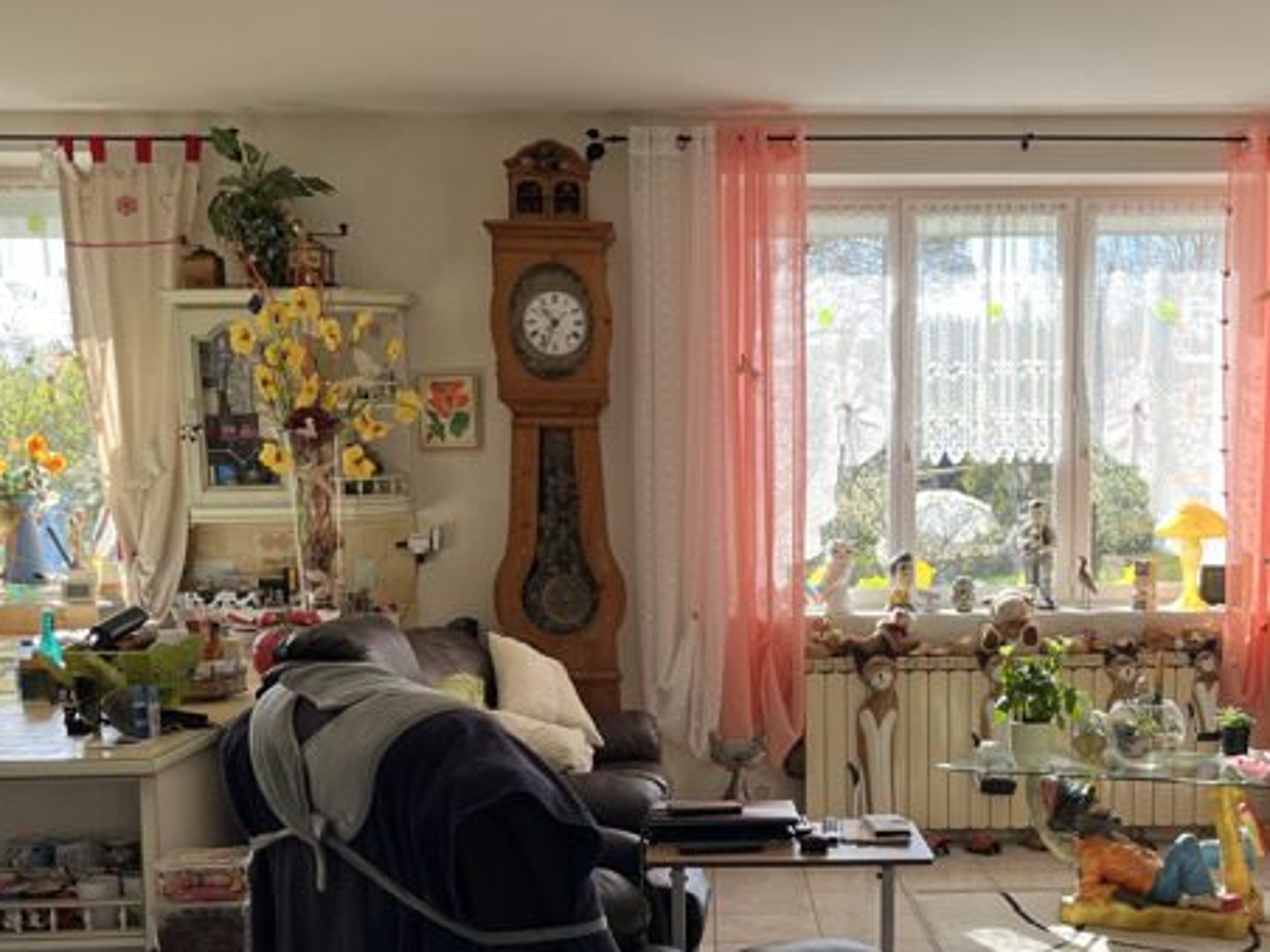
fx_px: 1688
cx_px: 792
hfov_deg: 41.0
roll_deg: +0.3
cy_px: 725
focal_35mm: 46
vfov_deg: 30.9
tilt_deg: -7.7
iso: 50
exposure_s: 1/388
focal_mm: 5.1
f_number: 1.6
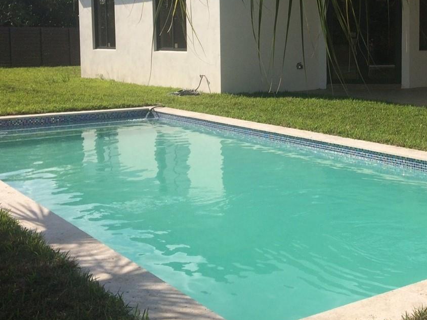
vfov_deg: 26.3
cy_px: 86
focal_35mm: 55
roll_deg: +0.7
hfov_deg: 34.3
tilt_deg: -5.6
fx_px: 678
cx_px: 316
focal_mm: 4.15
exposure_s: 1/2564
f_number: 2.2
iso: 32
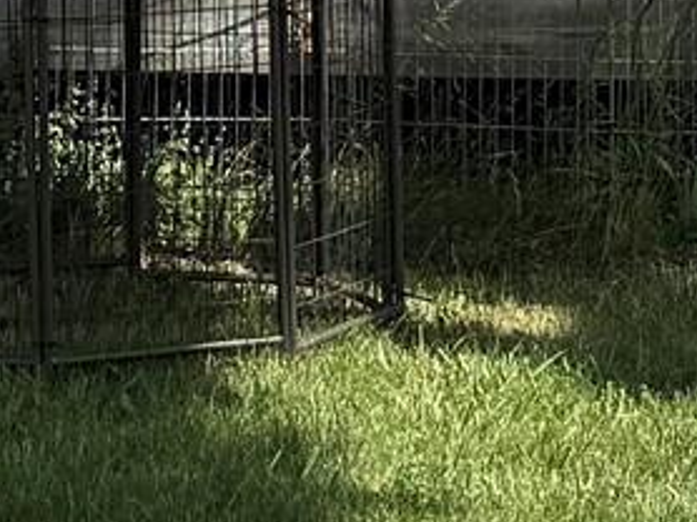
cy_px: -1104
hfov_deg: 11.2
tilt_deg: +14.3
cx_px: 333
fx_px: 3561
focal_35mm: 177
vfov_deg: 7.3
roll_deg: -1.0
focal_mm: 6.76
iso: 80
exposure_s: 1/4975
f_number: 1.78
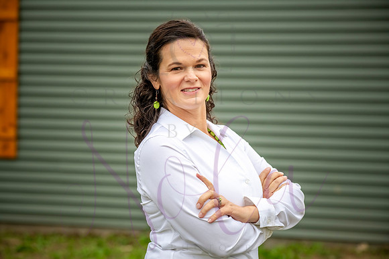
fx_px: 1135
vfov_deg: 13.0
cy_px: 130
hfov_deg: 19.5
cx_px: 194
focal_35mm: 105
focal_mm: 105
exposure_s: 1/800
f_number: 5
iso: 1000
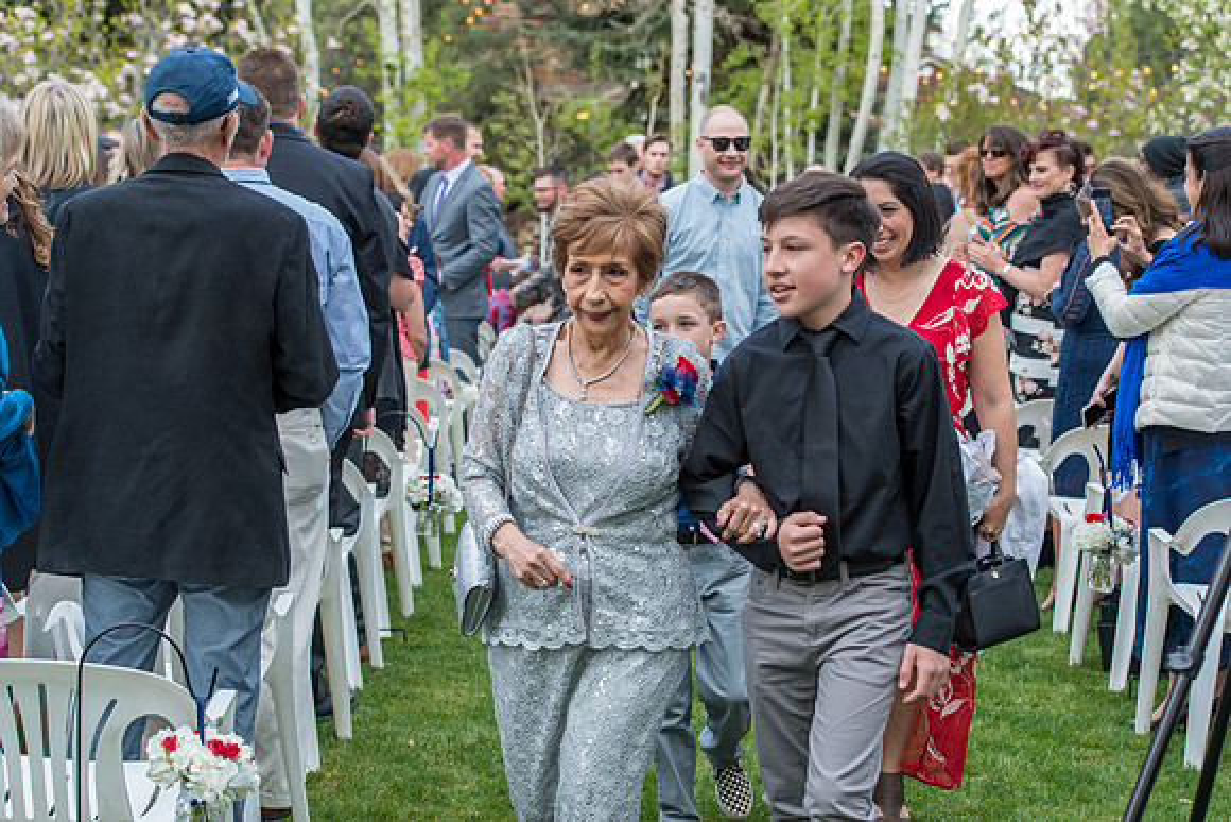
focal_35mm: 70
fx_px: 2394
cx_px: 616
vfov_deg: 19.5
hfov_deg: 28.8
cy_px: 411
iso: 400
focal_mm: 70
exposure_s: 1/200
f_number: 5
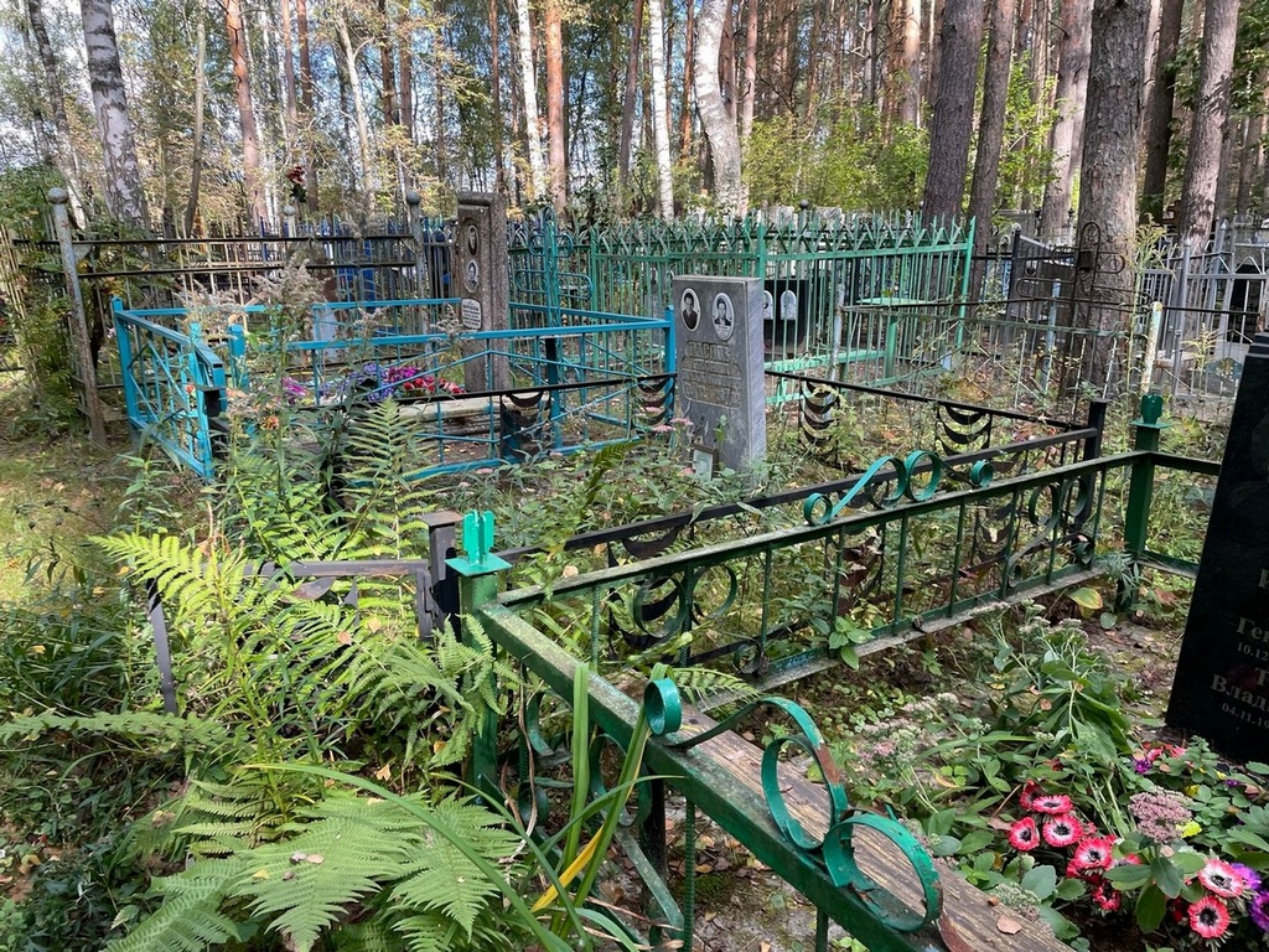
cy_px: 476
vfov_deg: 53.1
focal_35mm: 26
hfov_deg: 67.3
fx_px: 953
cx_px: 634
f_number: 1.6
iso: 32
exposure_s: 1/203
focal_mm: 4.2
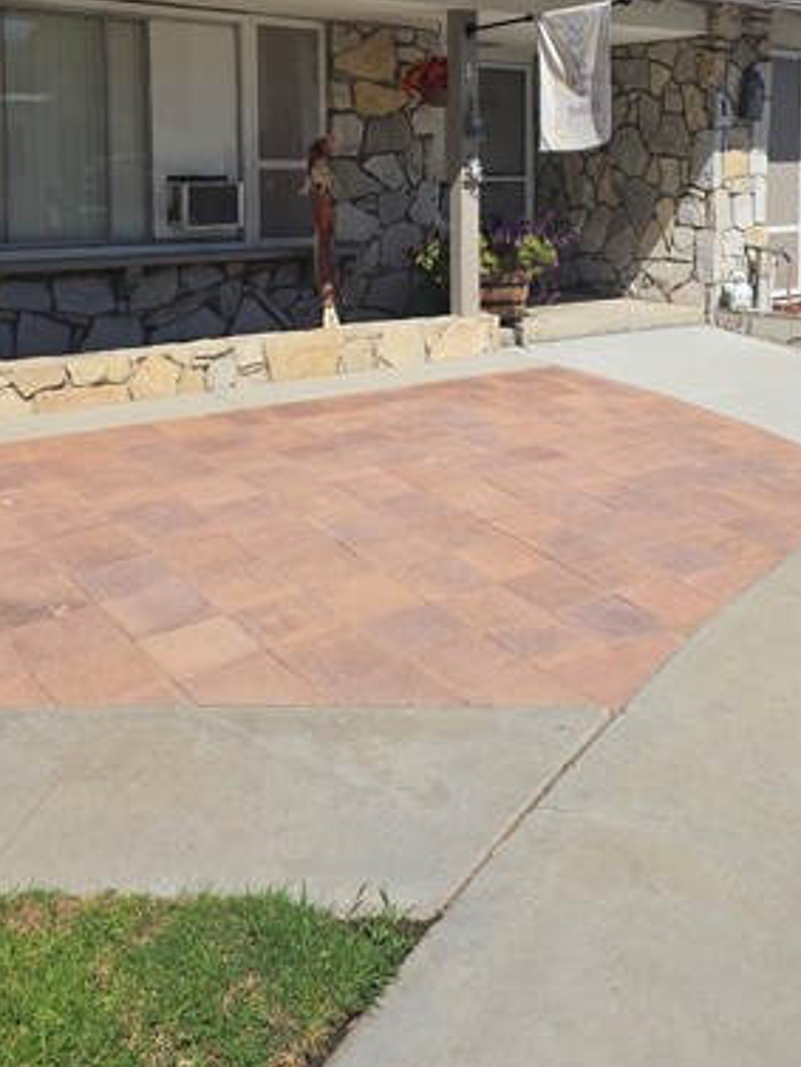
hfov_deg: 36.3
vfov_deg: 45.8
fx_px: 1203
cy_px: 243
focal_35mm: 39
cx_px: 560
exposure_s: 1/7944
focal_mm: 6.25
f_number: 1.7
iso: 64
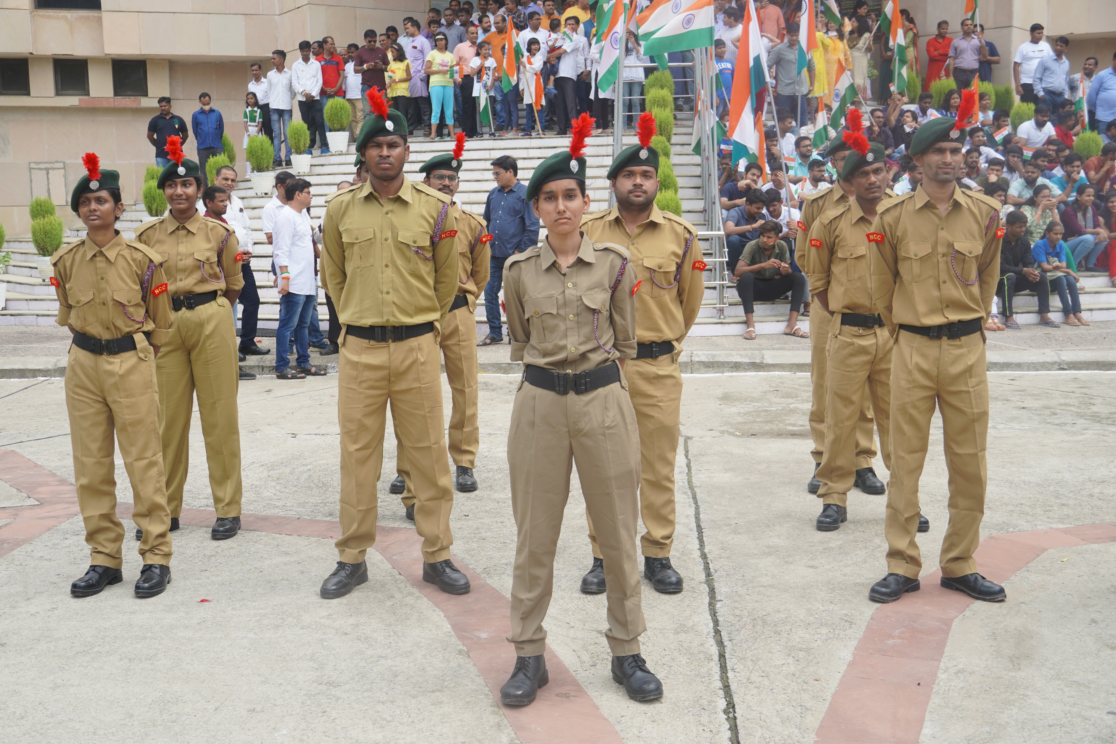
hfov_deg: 43.6
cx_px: 558
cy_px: 372
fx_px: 1395
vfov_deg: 29.9
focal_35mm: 45
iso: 100
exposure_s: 1/400
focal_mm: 30
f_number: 5
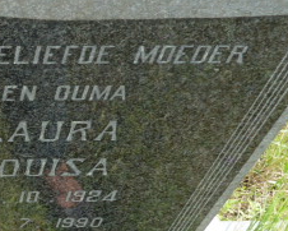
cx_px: -106
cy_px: 170
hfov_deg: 23.6
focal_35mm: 69
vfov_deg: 22.0
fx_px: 588
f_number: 4
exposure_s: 1/160
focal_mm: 4.1
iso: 80
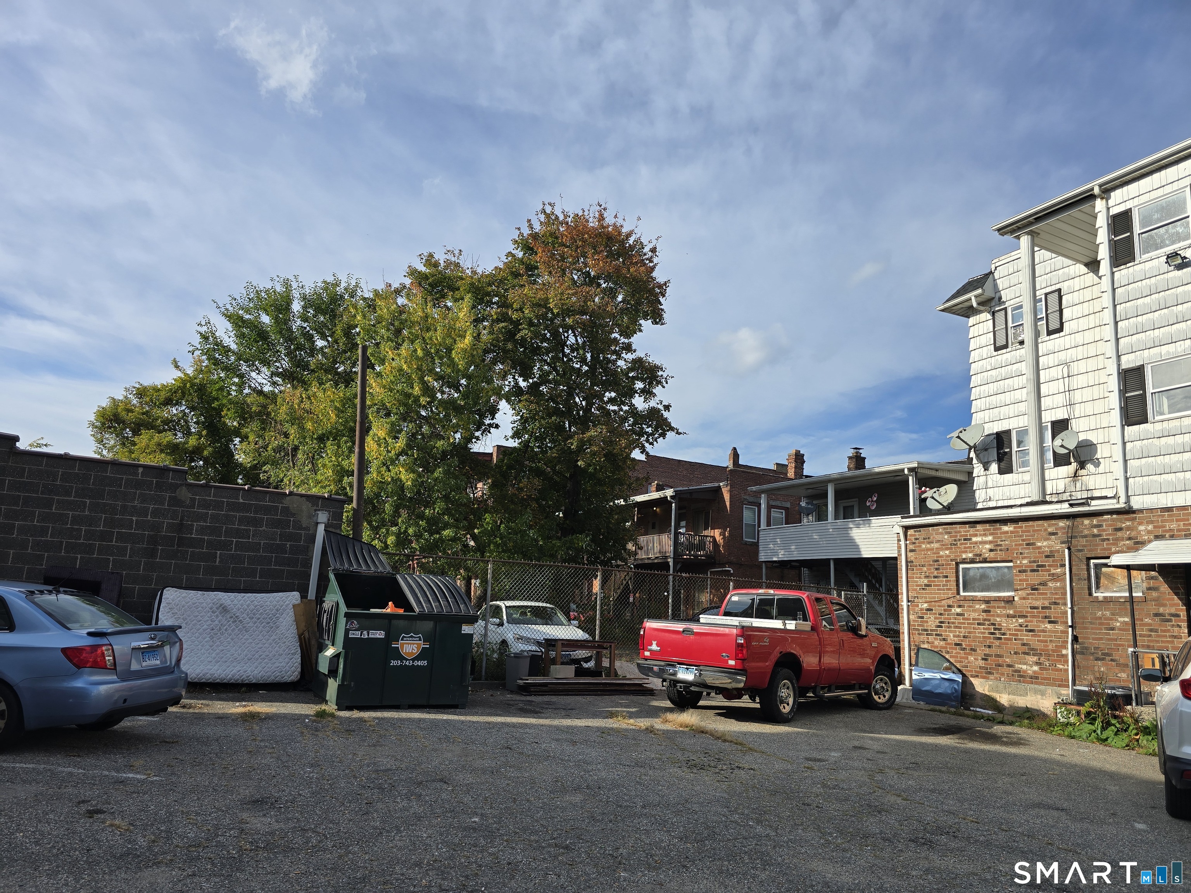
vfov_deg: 58.9
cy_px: 446
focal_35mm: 23
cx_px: 596
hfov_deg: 73.9
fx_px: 791
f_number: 1.7
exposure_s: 1/850
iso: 12
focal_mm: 6.3
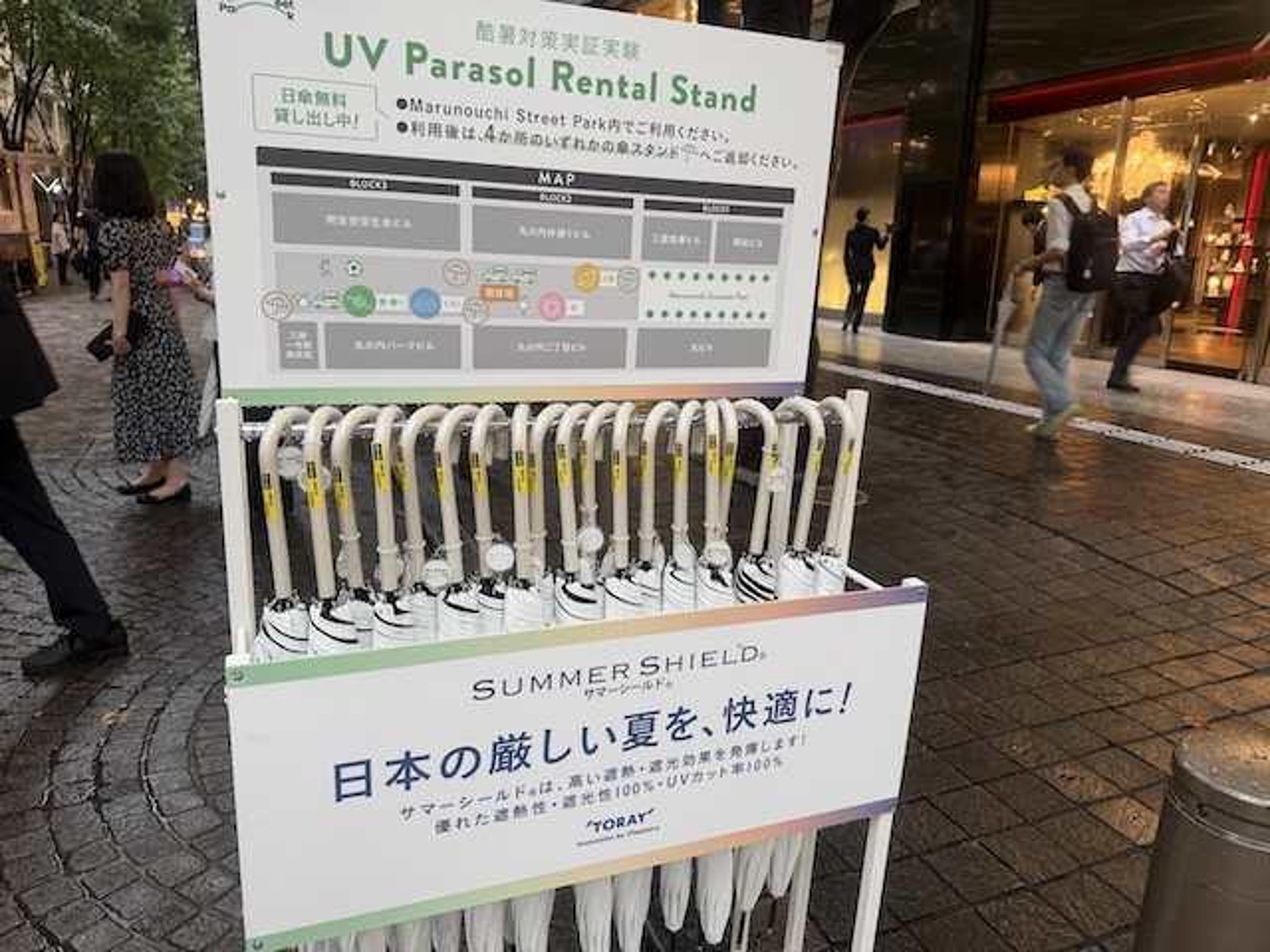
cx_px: 635
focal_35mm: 24
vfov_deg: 56.8
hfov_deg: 71.6
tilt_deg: -15.1
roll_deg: -0.7
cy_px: 476
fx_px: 881
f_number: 1.78
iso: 125
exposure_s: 1/50
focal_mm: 6.76
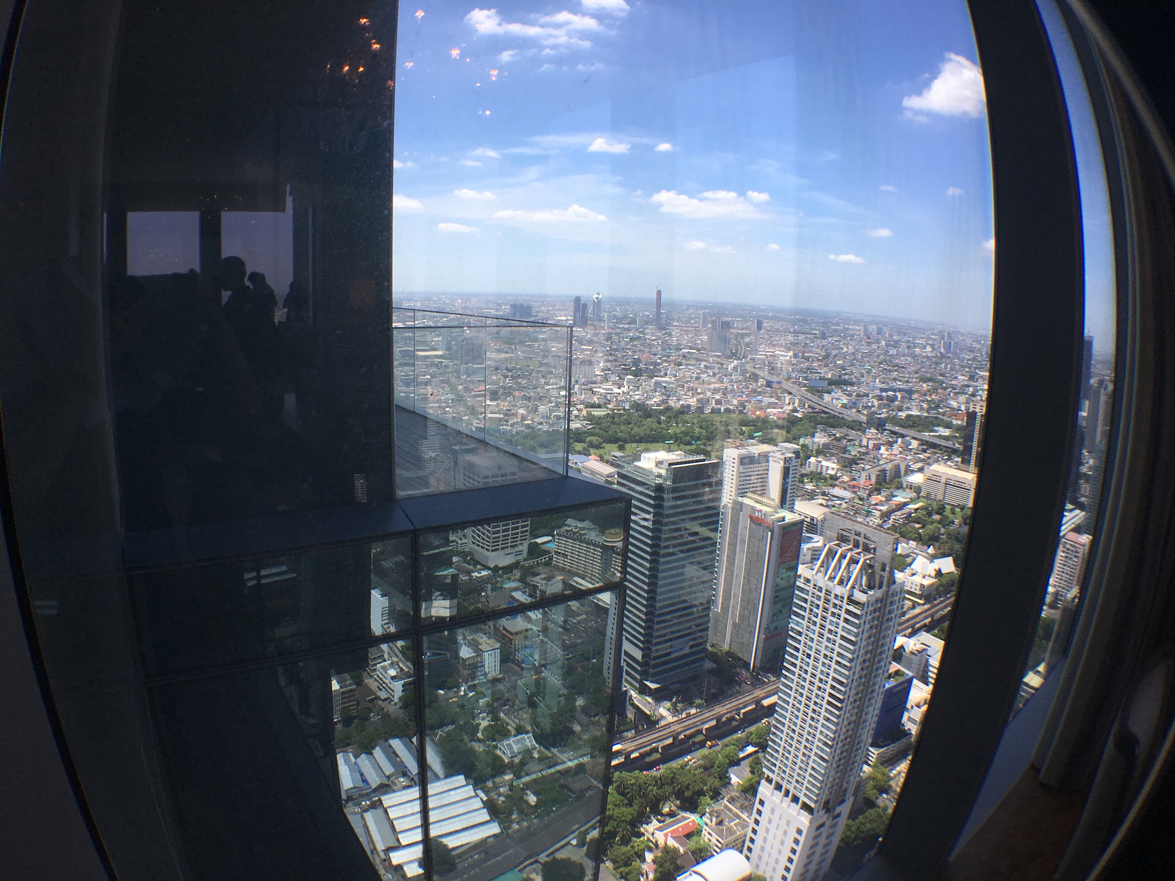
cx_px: 588
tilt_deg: -12.0
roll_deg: -1.8
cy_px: 440
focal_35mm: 29
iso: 25
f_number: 2.2
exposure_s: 1/565
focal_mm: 4.15
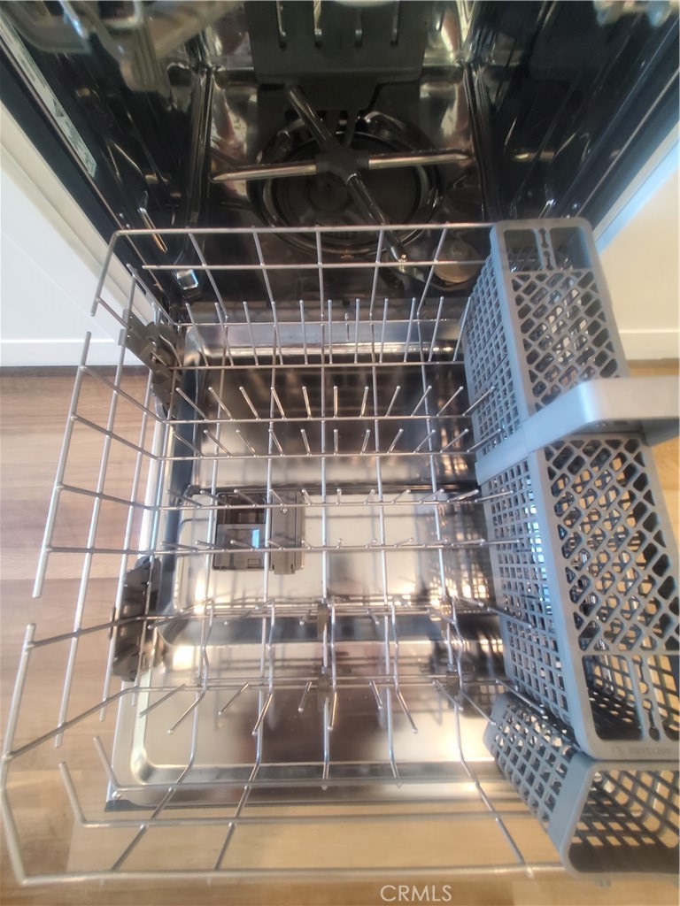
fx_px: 340
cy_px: 453
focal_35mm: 13
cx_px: 340
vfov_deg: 106.2
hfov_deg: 89.9
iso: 500
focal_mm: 1.8
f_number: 2.2
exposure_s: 1/29
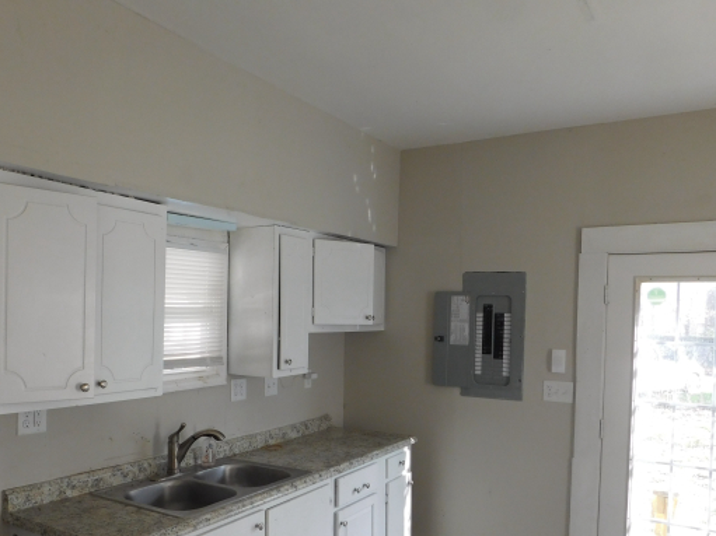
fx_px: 620
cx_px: 324
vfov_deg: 46.4
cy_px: 333
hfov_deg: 59.9
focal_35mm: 30
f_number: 3
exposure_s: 1/80
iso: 125
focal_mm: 4
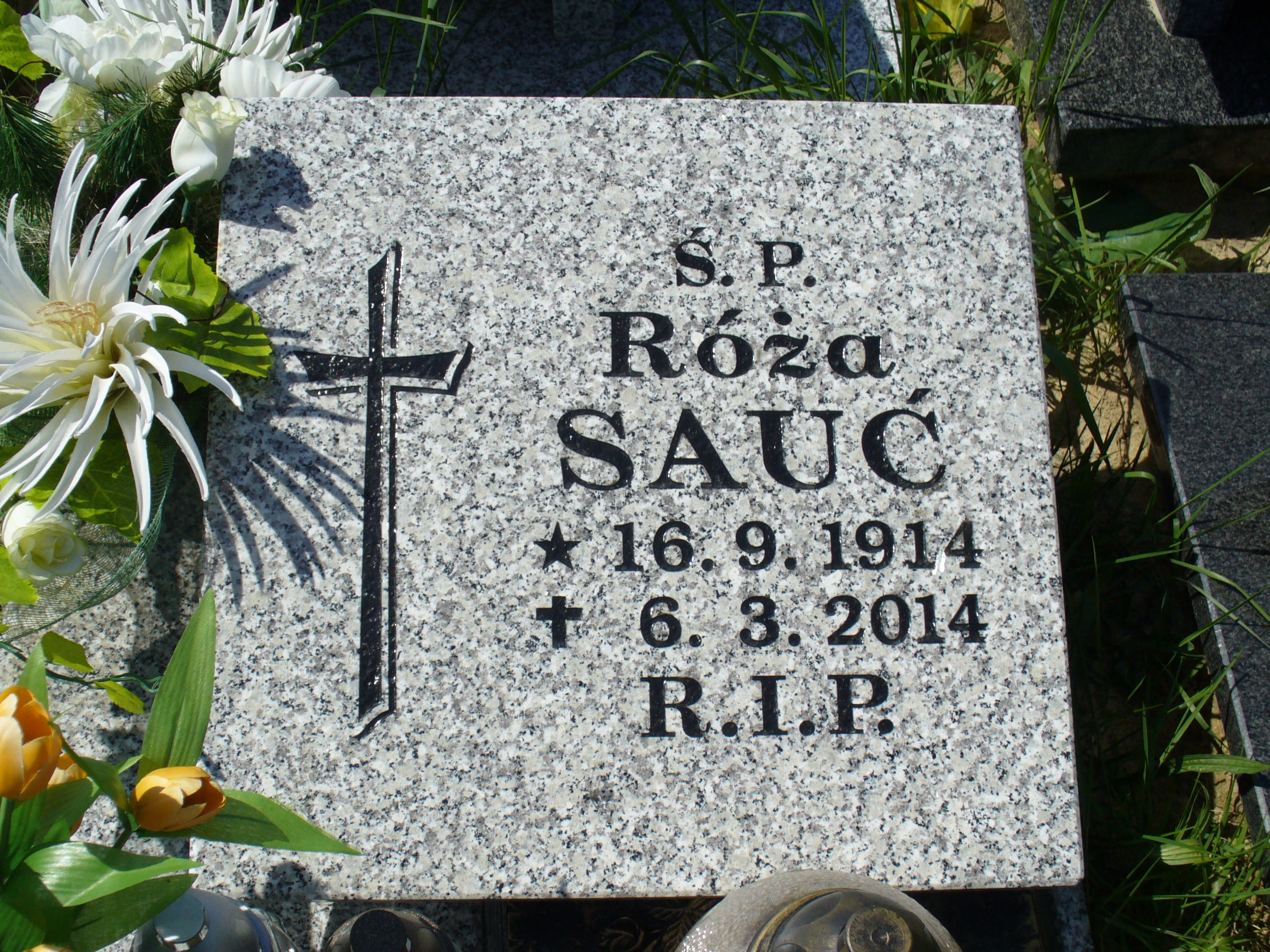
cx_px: 641
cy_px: 498
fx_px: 1614
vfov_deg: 32.9
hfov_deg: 42.9
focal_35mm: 44
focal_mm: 7
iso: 80
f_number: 5.8
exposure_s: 1/500
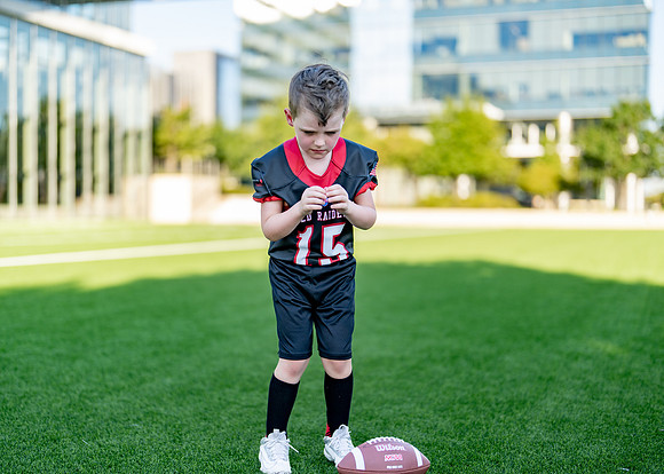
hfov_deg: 37.2
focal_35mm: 52
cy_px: 237
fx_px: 988
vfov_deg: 27.0
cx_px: 332
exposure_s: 1/1600
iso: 100
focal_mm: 50
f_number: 1.2
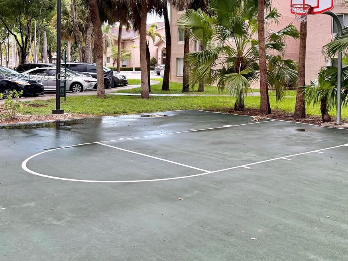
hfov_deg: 41.5
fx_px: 442
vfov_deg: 32.5
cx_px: 267
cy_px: 78
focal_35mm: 44
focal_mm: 6.76
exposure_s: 1/206
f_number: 1.78
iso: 125
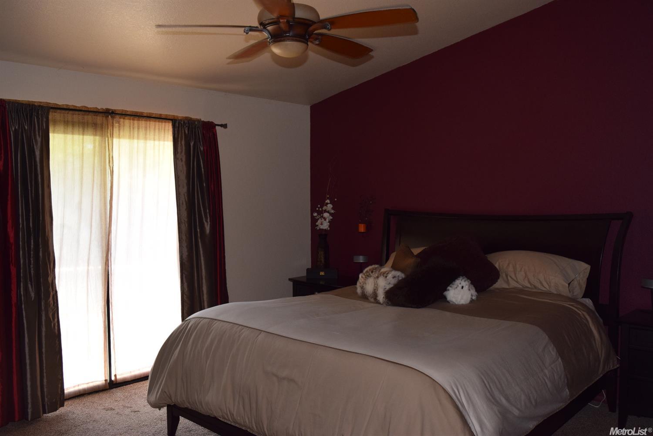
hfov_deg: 57.2
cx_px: 326
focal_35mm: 33
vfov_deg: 40.0
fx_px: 599
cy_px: 218
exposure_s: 1/125
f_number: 5.6
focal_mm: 22
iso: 720
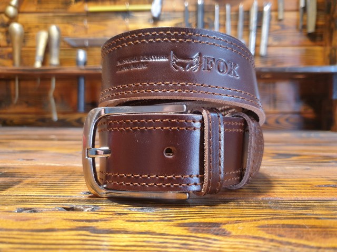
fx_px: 253
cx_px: 168
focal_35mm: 26
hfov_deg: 67.3
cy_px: 126
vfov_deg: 53.1
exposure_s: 1/50
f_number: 1.5
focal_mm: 4.3
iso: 160
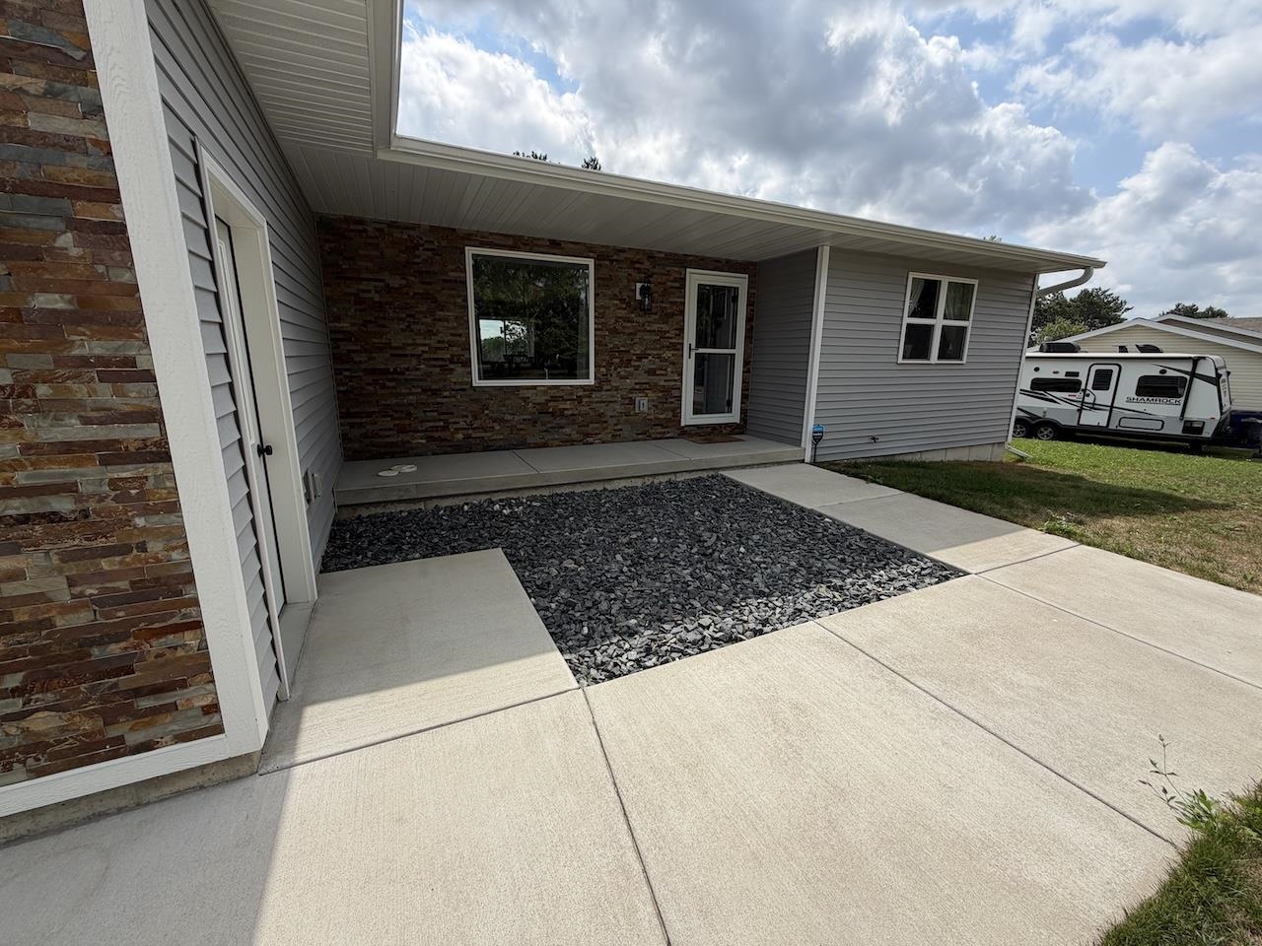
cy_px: 473
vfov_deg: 85.7
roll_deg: -0.9
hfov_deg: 102.1
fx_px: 510
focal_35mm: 14
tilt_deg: -12.3
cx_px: 631
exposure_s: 1/942
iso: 20
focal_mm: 2.22
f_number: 2.2
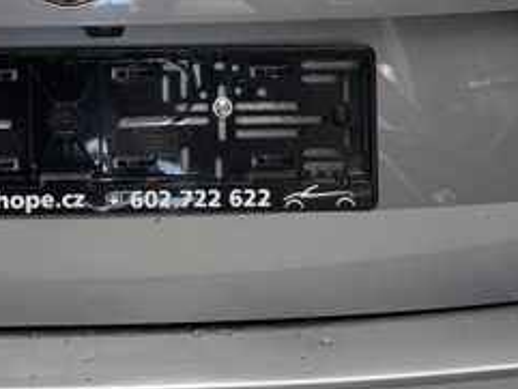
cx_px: 9
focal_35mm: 102
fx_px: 1527
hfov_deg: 18.8
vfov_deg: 14.1
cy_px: -73
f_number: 1.78
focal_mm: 6.76
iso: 80
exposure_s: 1/121
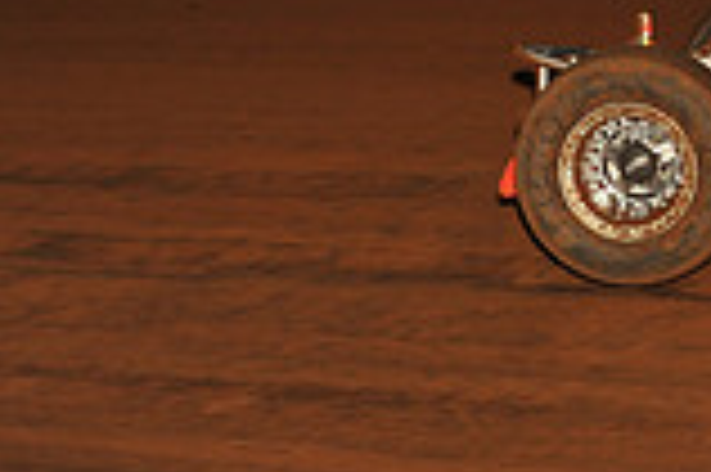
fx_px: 5070
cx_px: 1192
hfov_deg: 7.8
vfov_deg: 5.3
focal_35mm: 257
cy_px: -76
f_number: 7.1
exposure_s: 1/320
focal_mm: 70
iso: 500
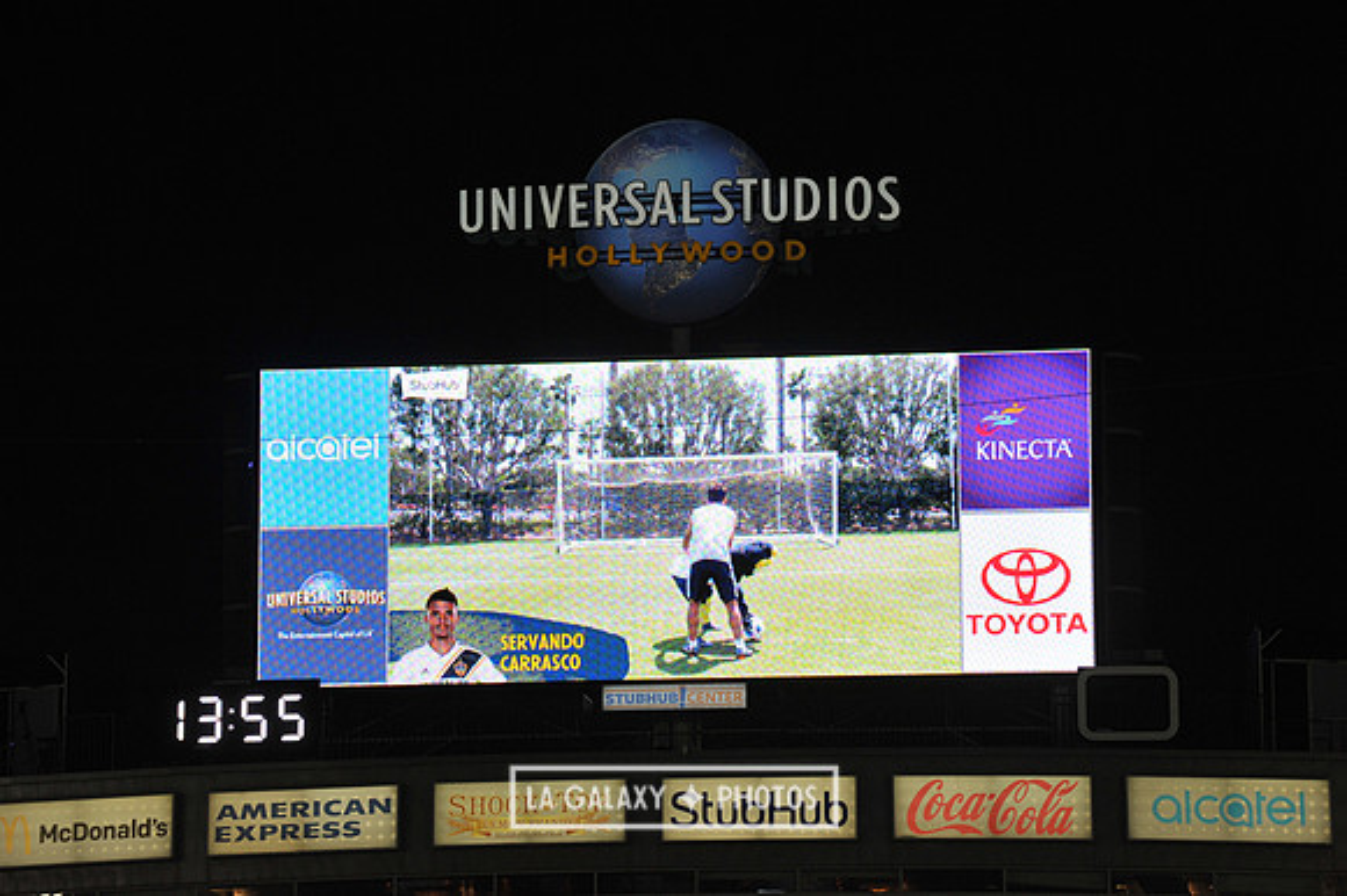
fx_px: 7479
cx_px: 674
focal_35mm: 200
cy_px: 448
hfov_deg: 10.3
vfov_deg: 6.9
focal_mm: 200
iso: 1250
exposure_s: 1/400
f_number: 10
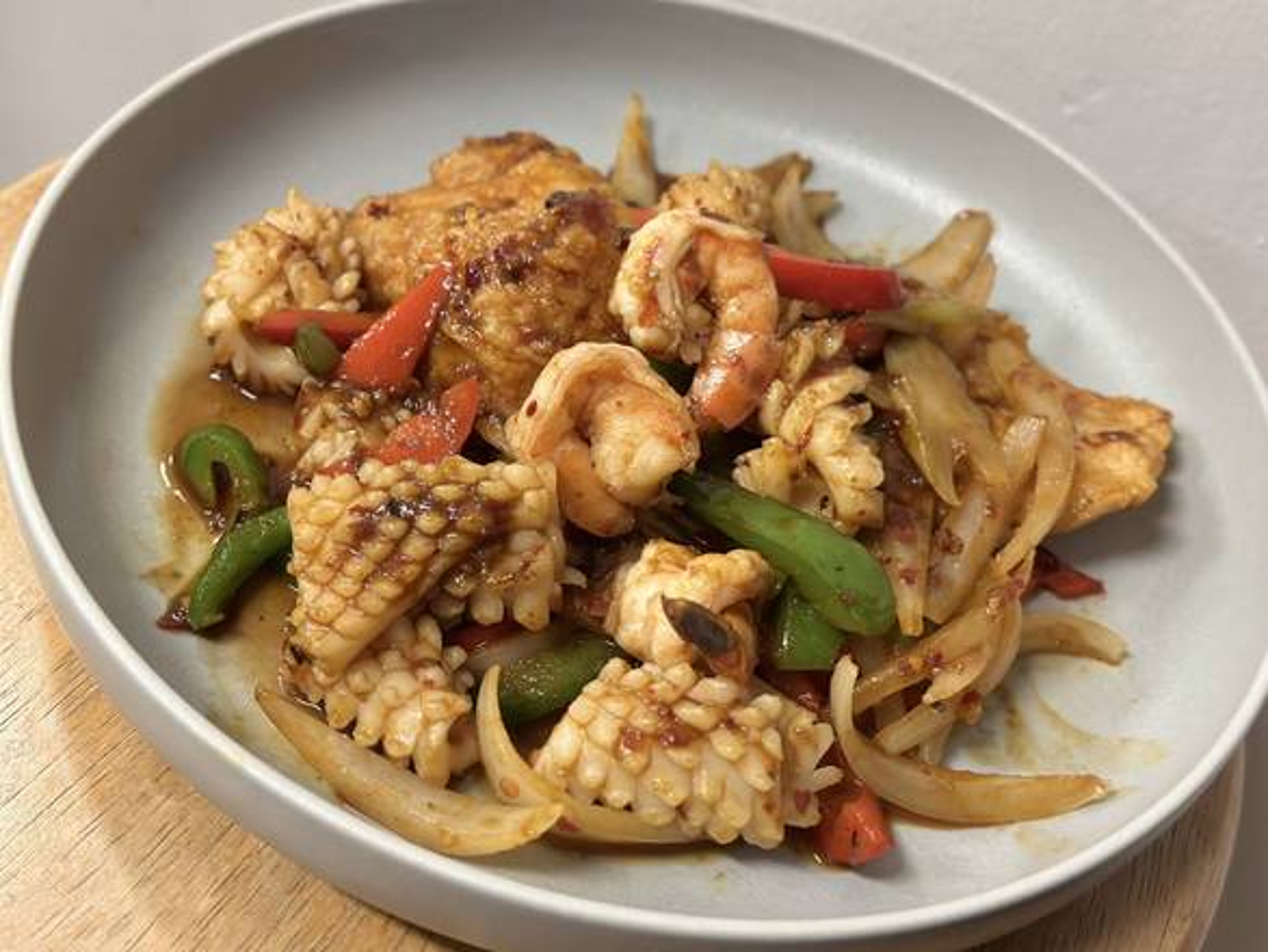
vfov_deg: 30.3
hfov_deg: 39.6
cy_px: 476
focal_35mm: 48
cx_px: 634
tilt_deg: -47.9
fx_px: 1759
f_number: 1.78
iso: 500
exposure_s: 1/40
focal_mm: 6.86
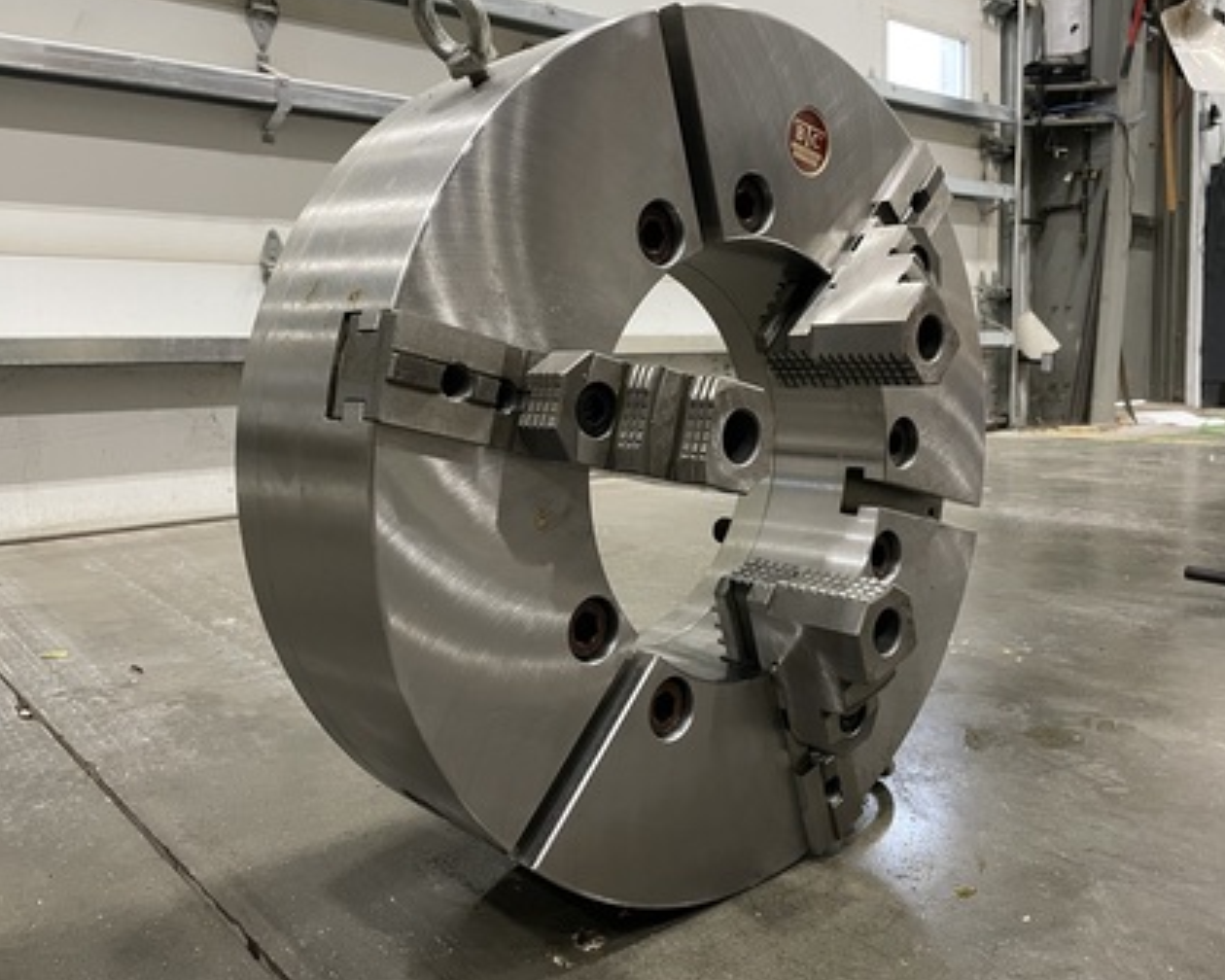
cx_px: 604
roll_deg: +1.4
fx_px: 1051
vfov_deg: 49.9
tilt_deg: -5.9
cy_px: 461
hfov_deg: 60.4
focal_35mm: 29
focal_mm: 4.2
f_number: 1.6
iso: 320
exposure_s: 1/60
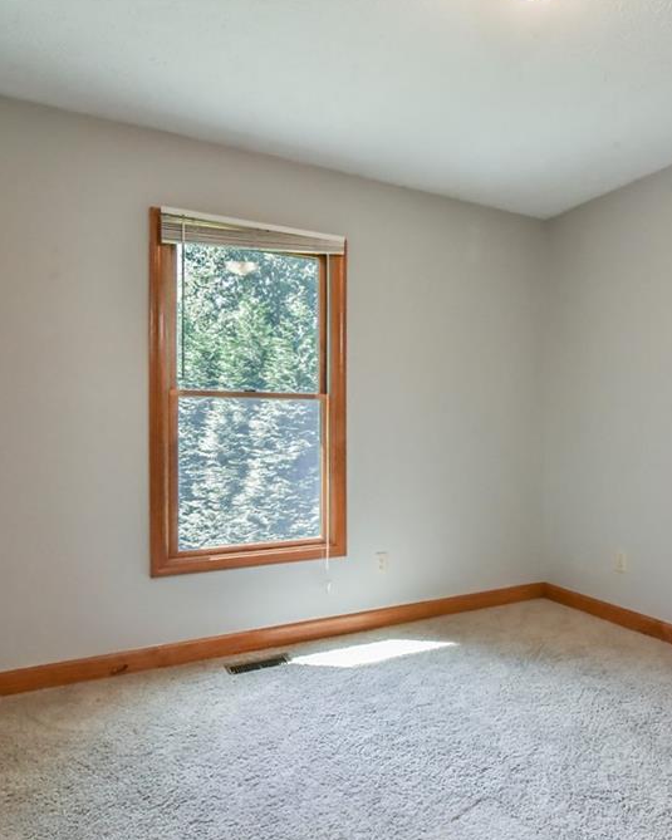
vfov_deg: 72.6
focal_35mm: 23
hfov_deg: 59.7
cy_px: 420
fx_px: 572
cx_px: 440
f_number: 14
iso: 4000
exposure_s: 1/200
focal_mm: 16
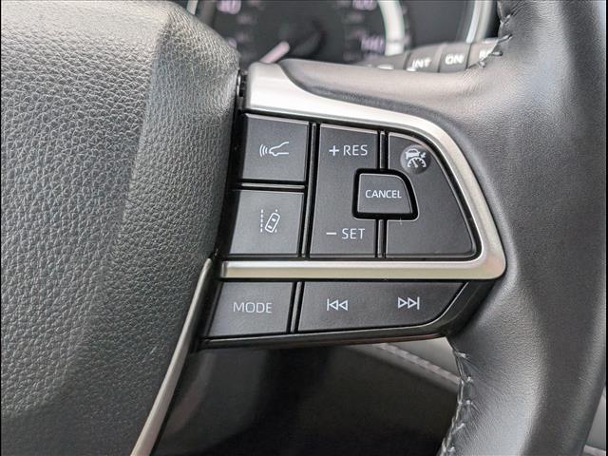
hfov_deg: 38.9
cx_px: 304
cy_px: 228
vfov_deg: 29.7
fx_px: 861
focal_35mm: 49
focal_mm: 6.9
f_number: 1.68
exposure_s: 1/256
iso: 35
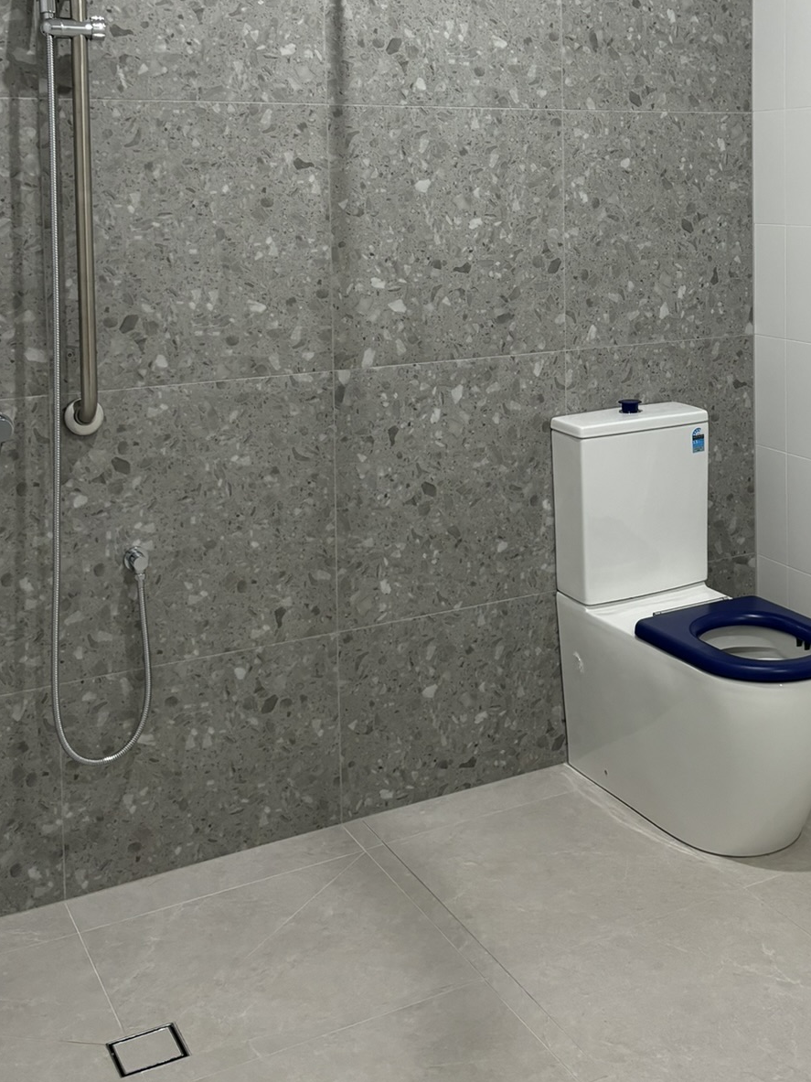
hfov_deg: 31.5
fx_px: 1406
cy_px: 274
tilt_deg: -2.9
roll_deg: +0.2
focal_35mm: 45
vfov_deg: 40.9
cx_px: 624
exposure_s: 1/50
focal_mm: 5.96
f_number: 1.6
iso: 125
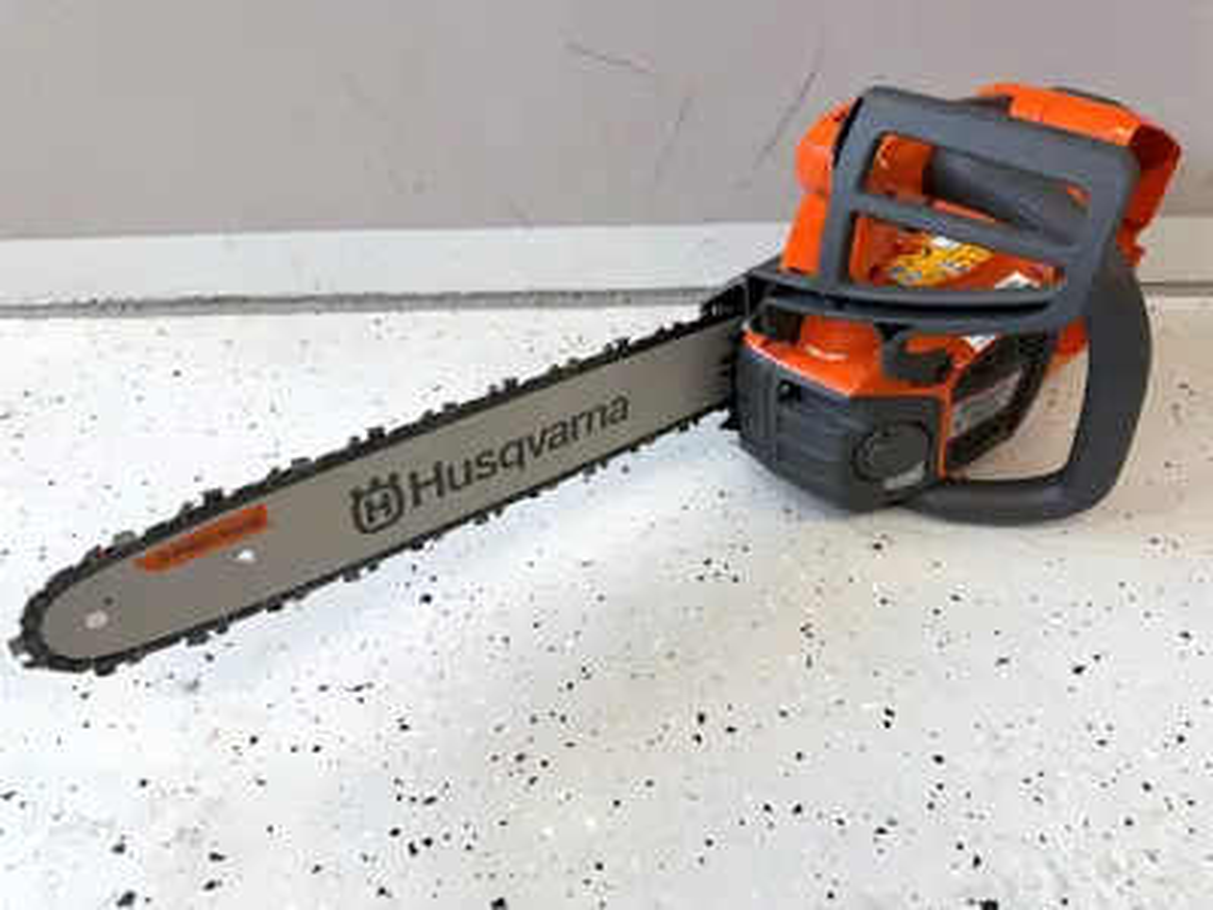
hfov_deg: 71.6
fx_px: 841
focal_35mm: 24
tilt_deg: -37.7
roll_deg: +1.3
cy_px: 455
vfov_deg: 56.8
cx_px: 606
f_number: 1.78
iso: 64
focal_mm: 6.76
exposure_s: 1/100
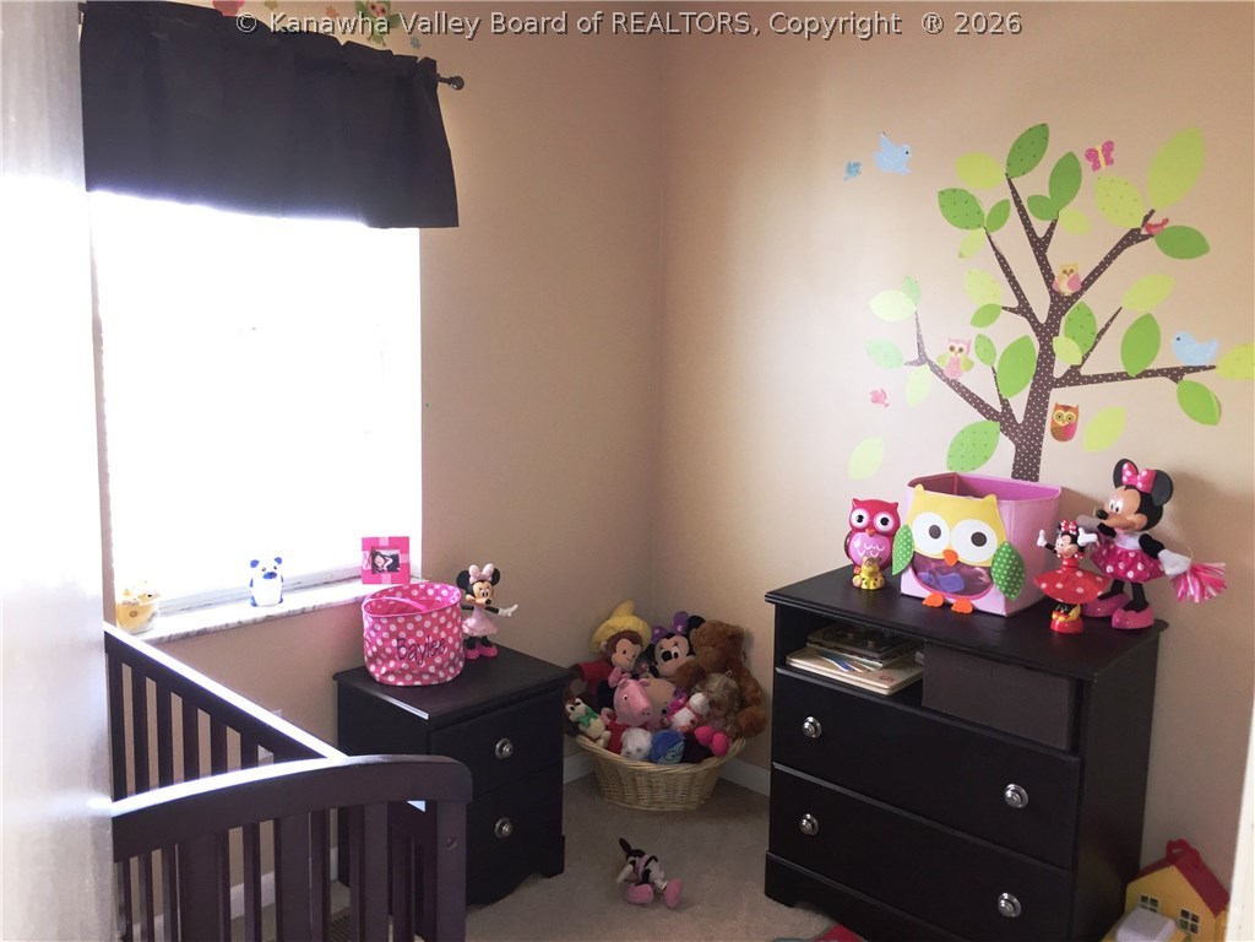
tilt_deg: -9.4
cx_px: 628
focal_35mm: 29
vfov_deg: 48.2
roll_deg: -2.4
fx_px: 1051
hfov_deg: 61.7
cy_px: 471
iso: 160
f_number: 2.2
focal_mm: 4.15
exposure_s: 1/30
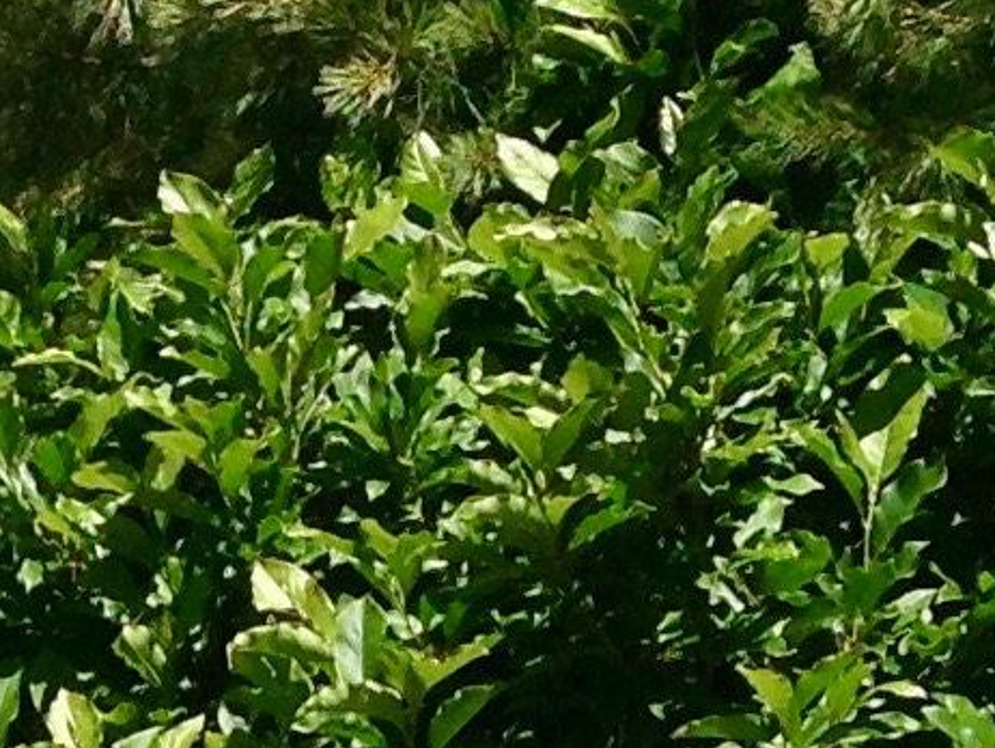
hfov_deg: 7.8
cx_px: -1551
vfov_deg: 6.3
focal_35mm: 233
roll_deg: -0.5
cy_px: 1274
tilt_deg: -2.2
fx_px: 6701
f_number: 2.4
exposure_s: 1/935
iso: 50
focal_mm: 4.12
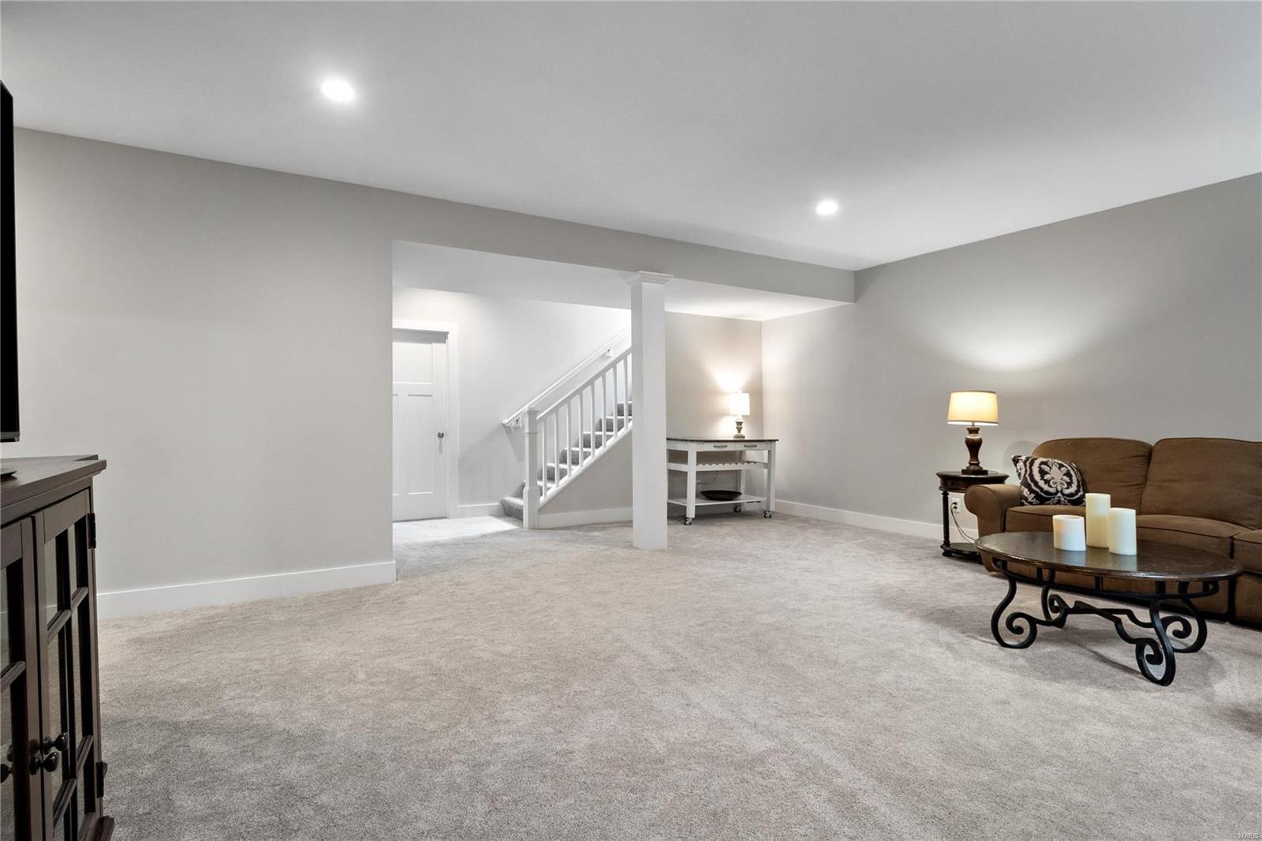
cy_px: 420
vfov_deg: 67.4
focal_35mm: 18
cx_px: 631
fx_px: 631
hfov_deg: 90.0
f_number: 8
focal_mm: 9
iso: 400
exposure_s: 1/5
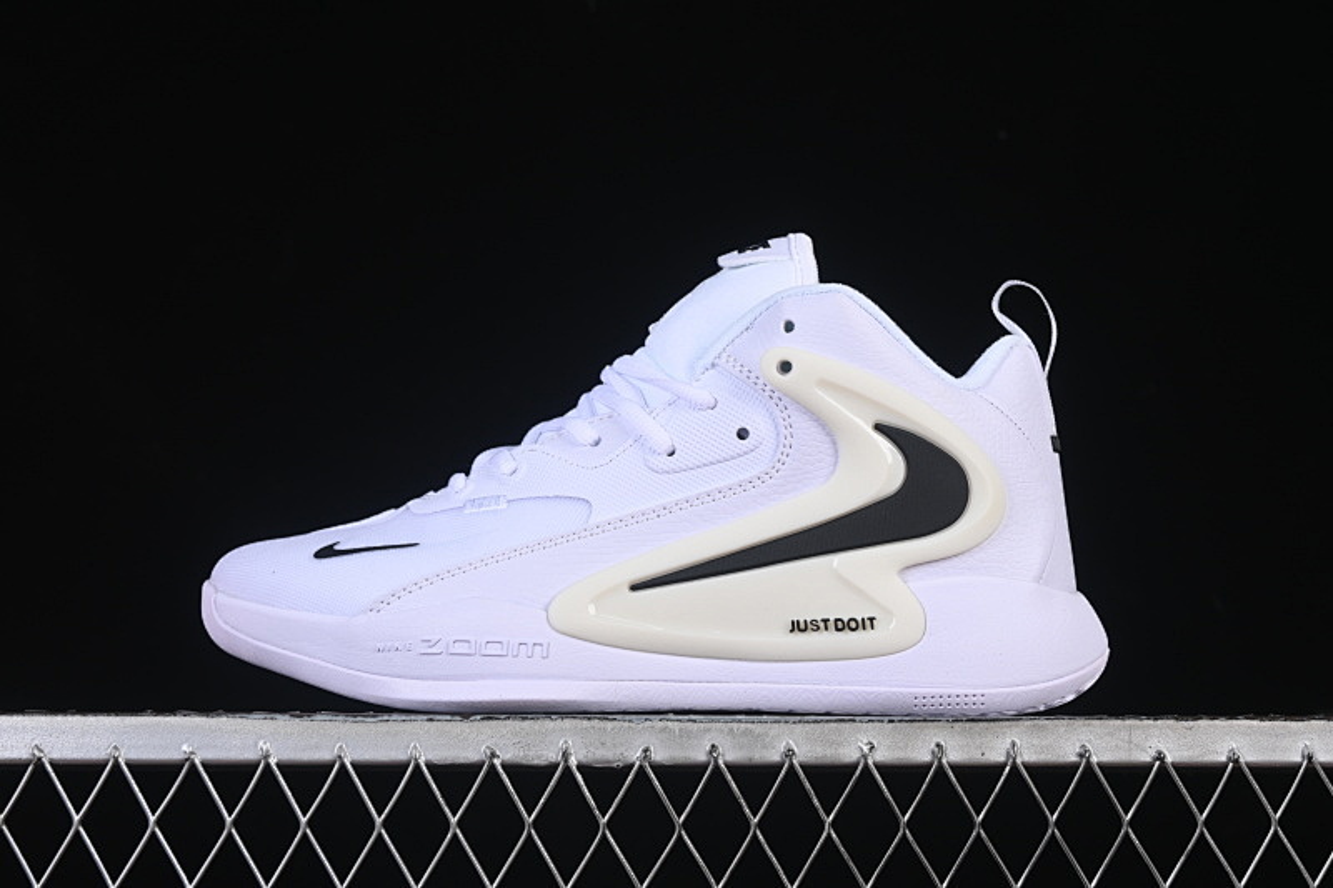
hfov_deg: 27.0
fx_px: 2776
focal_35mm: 75
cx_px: 666
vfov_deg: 18.2
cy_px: 444
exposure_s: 1/100
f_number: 8
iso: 160
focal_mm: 50
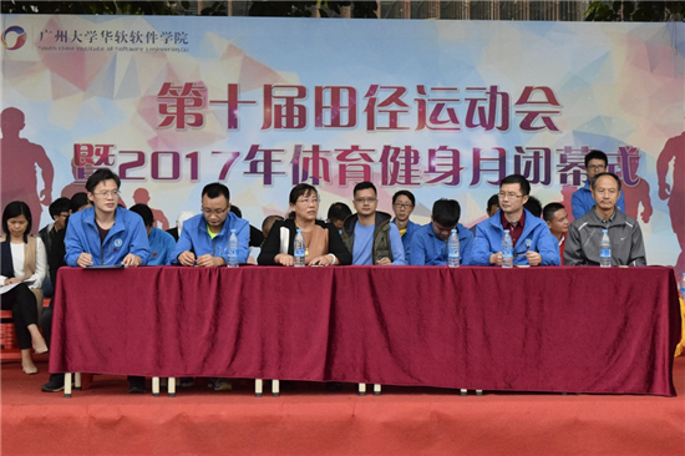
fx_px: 1312
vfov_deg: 19.7
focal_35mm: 69
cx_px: 342
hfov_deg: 29.3
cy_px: 228
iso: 6400
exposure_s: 1/500
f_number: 11
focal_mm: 46
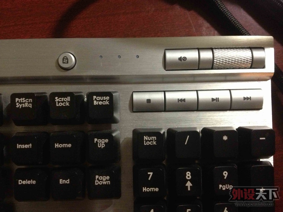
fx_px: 286
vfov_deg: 40.7
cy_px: 106
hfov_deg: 52.6
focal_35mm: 35
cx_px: 142
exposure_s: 1/15
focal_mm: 4.28
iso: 400
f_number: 2.4
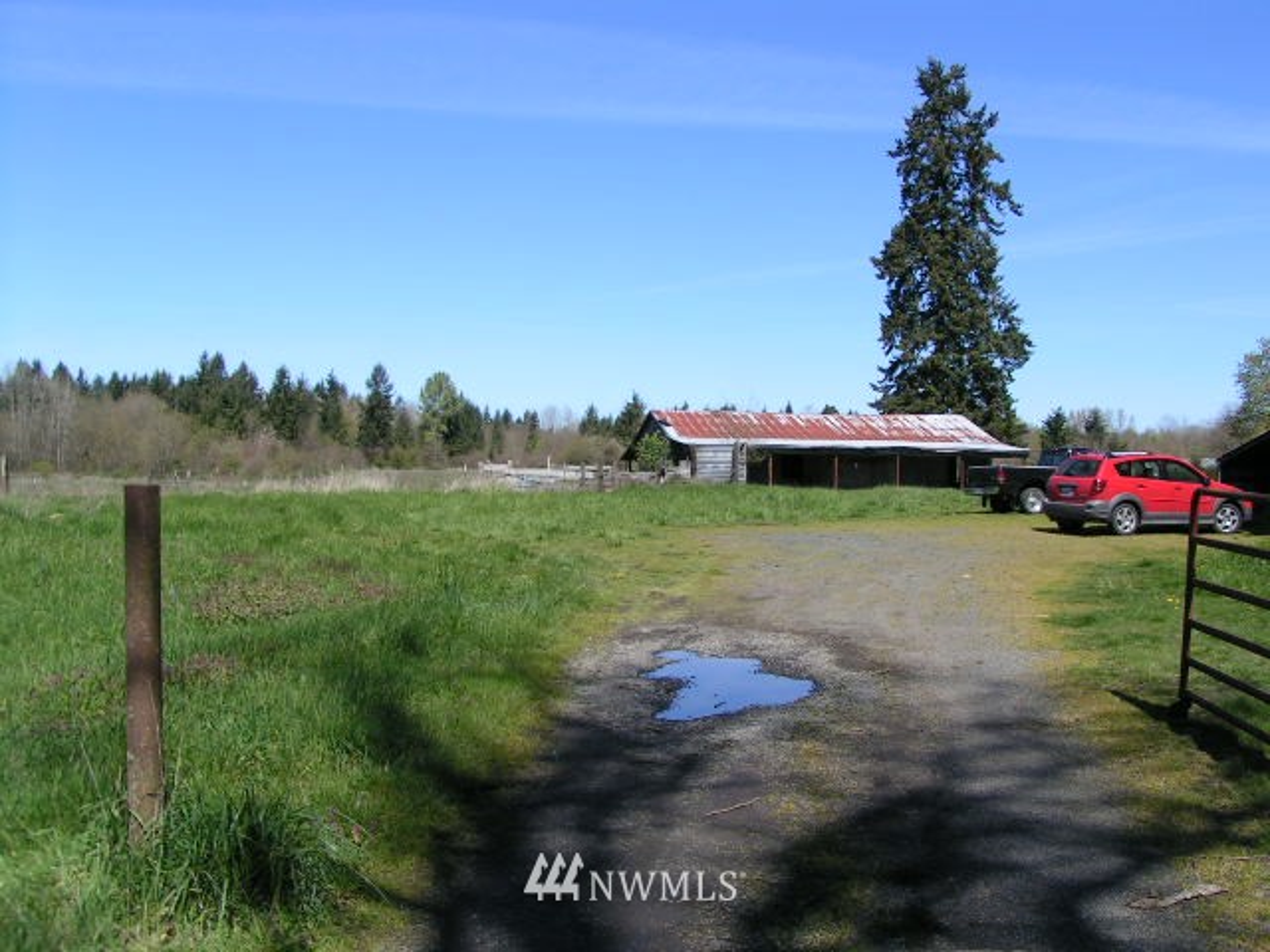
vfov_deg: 37.7
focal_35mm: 38
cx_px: 635
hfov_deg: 49.0
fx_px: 1394
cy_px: 476
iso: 50
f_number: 5.6
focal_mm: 5.8
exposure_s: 1/400
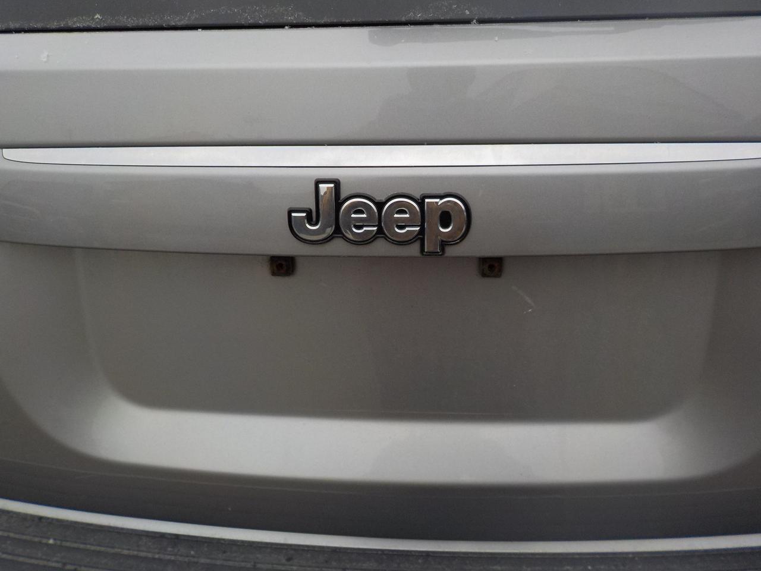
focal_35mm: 30
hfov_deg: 60.0
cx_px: 380
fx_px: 660
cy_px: 286
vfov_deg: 46.8
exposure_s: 1/200
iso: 125
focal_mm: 4.1
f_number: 3.3
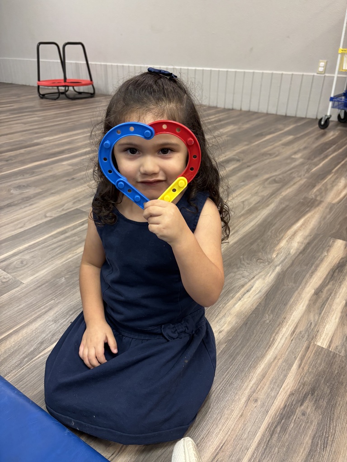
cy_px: 231
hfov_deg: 53.1
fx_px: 348
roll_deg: -1.0
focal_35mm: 26
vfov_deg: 67.3
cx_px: 174
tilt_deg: -28.2
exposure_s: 1/60
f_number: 1.6
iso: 200
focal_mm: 5.96
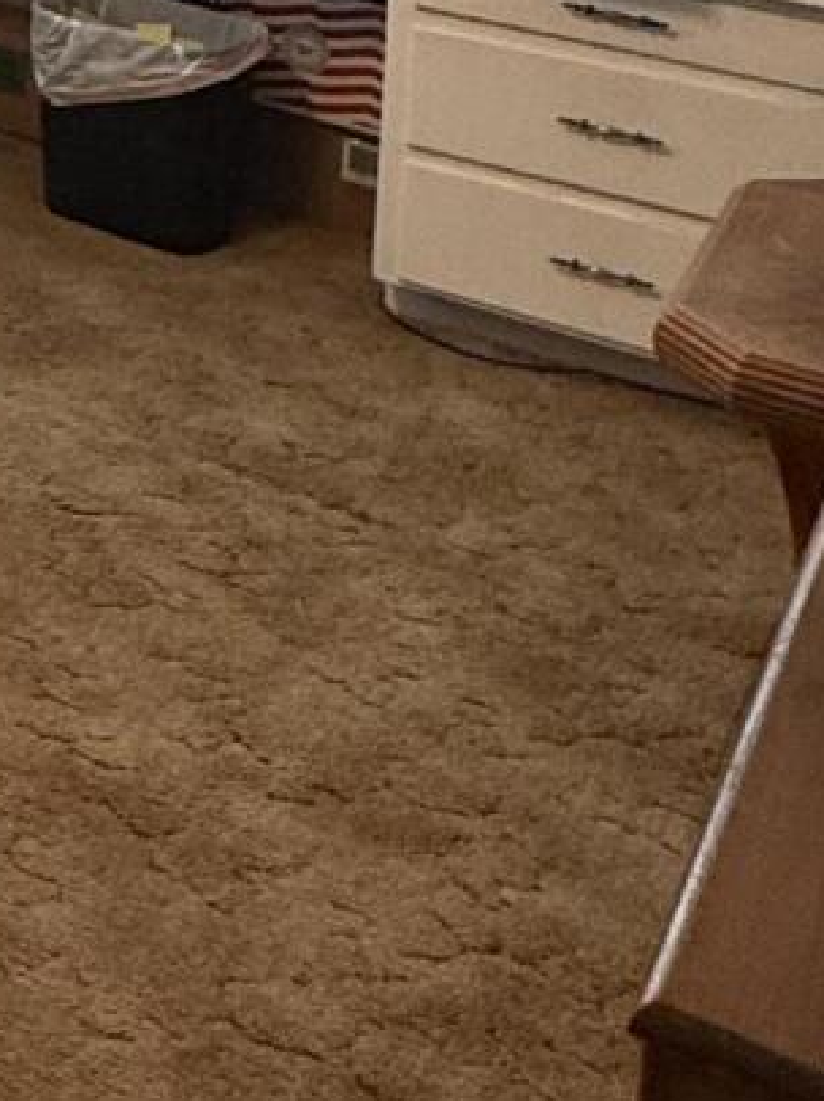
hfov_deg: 17.7
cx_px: -604
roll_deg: -2.8
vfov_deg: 23.2
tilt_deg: -3.6
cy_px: -510
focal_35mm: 69
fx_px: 2192
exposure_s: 1/60
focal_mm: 2.22
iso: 200
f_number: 2.2
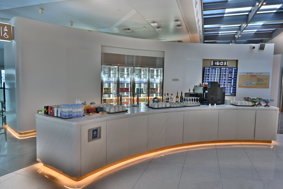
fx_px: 189
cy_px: 94
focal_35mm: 24
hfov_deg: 73.7
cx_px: 142
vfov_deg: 53.1
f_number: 8
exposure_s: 1/8
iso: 400
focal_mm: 24
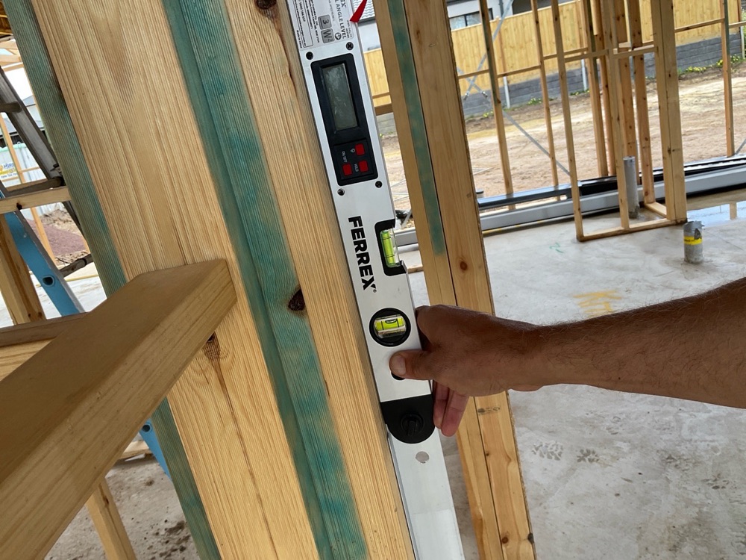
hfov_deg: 61.7
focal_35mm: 29
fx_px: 625
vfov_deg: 48.2
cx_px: 373
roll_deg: +12.7
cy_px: 280
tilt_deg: -14.5
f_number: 1.8
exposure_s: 1/214
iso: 16
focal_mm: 3
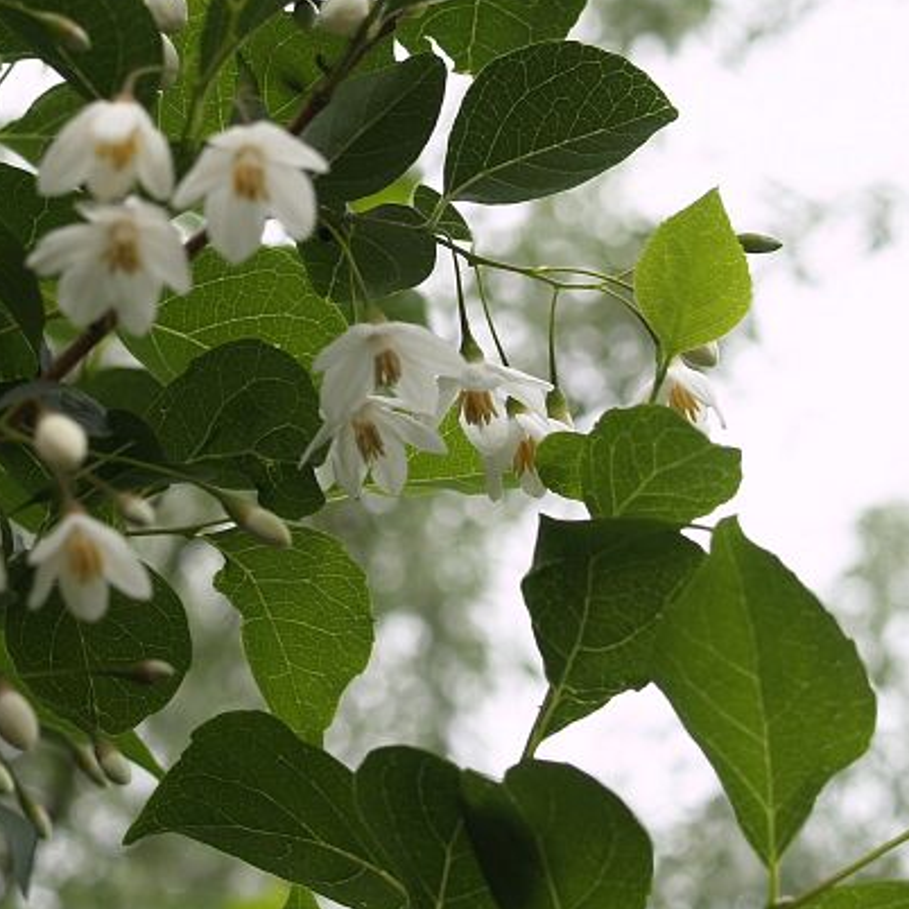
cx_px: 167
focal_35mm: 123
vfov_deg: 14.2
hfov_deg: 14.1
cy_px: 289
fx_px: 3654
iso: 125
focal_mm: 35
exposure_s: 1/80
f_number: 4
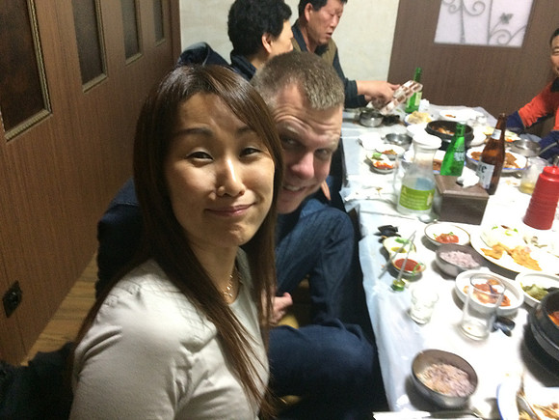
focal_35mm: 29
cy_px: 210
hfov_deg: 61.7
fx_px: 468
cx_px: 280
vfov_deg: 48.2
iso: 320
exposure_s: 1/17
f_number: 2.2
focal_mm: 4.15
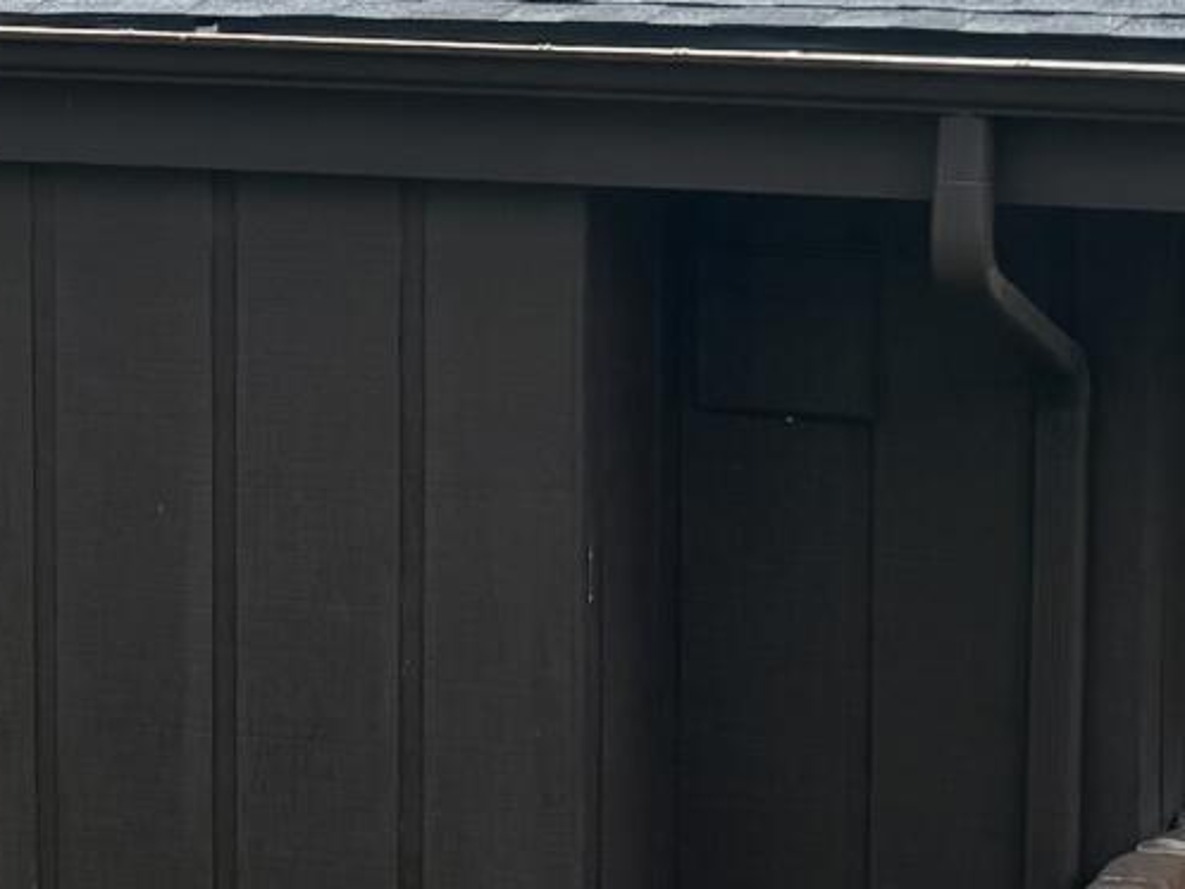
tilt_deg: -5.6
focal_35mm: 157
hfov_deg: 11.3
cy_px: 100
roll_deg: +1.4
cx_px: -1228
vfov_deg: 9.4
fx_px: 5376
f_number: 1.6
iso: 50
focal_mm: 5.96
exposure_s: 1/1205
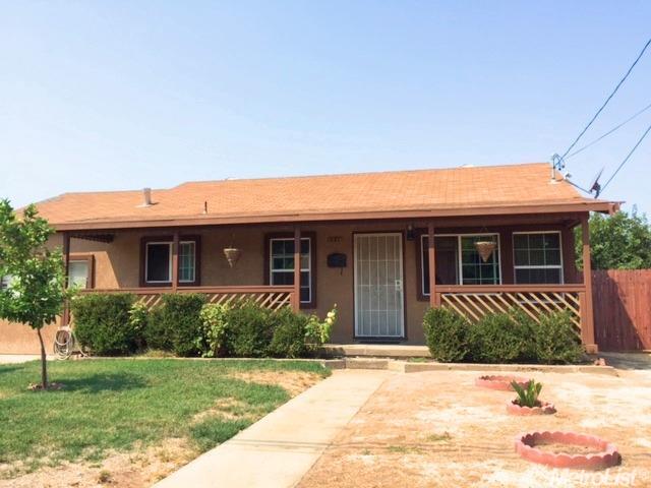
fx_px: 545
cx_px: 326
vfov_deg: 48.2
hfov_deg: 61.7
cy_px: 244
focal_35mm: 29
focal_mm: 4.15
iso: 32
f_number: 2.2
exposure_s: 1/1799
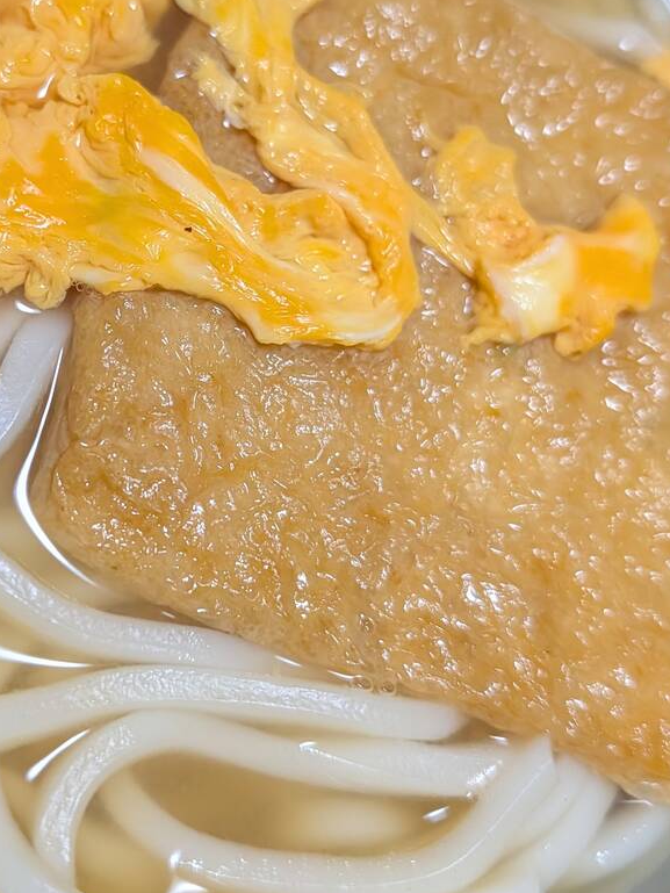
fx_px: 1290
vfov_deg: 38.1
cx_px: 172
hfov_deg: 28.7
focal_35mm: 50
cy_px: 366
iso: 919
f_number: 1.68
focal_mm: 6.9
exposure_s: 1/119
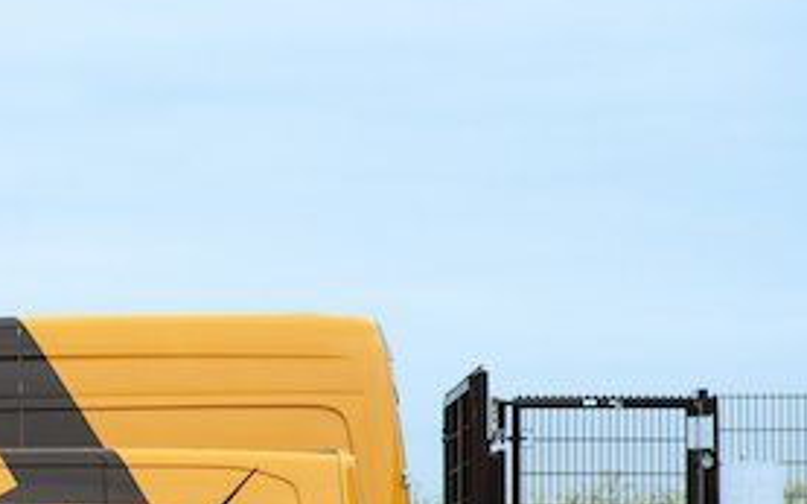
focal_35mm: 250
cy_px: 591
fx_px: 5497
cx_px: -149
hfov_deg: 8.3
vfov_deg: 5.2
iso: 400
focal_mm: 85
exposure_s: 1/5000
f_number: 2.8
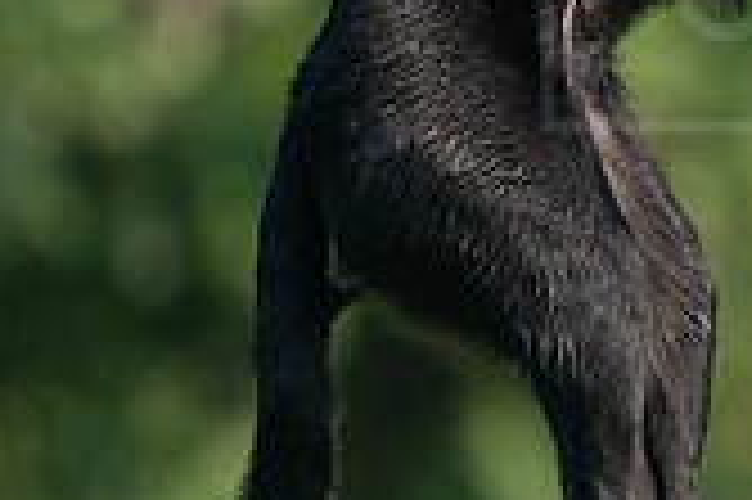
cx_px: 973
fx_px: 36039
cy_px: 61
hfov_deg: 1.2
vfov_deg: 0.8
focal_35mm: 1727
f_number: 6.3
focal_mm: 496
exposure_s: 1/4000
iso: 2500
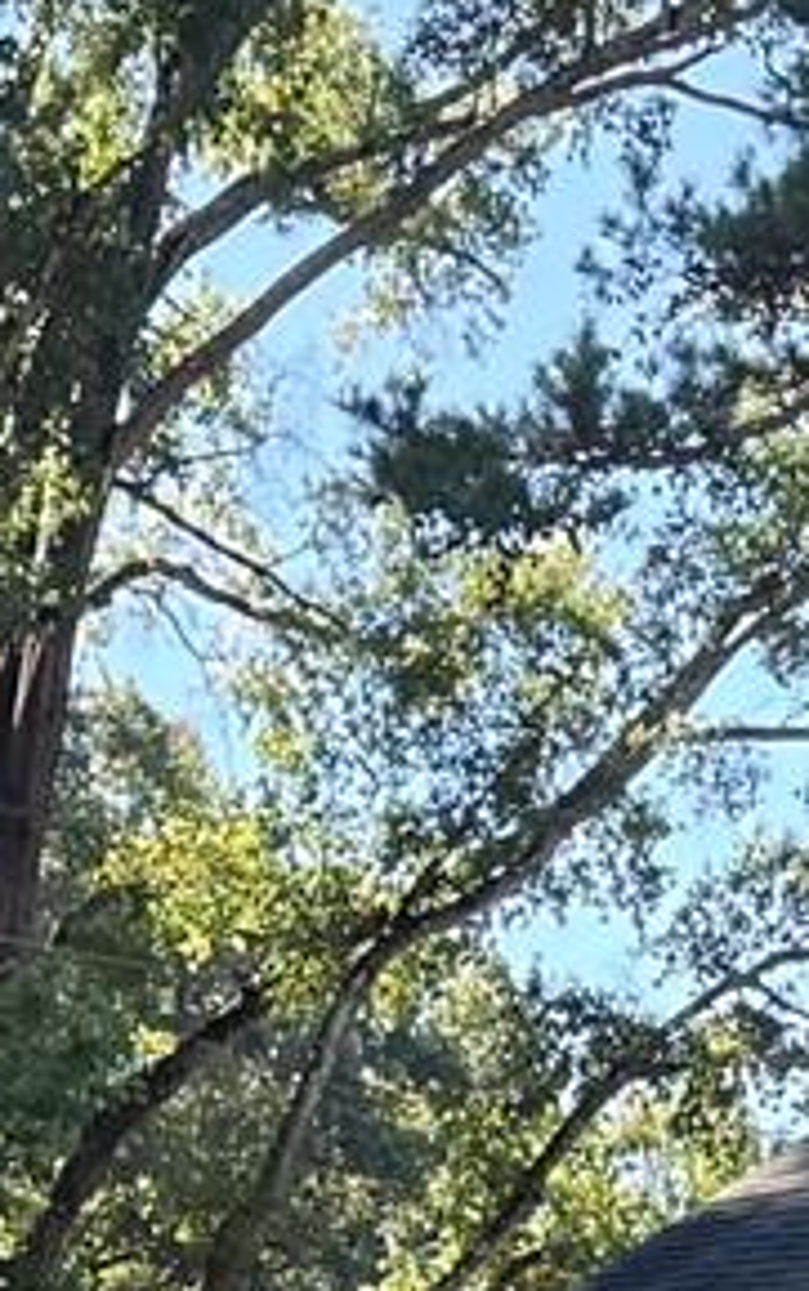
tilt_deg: +2.5
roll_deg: -0.3
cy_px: 1840
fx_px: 6340
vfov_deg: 11.2
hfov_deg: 7.3
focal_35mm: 180
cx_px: 858
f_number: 1.78
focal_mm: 6.76
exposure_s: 1/514
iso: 100
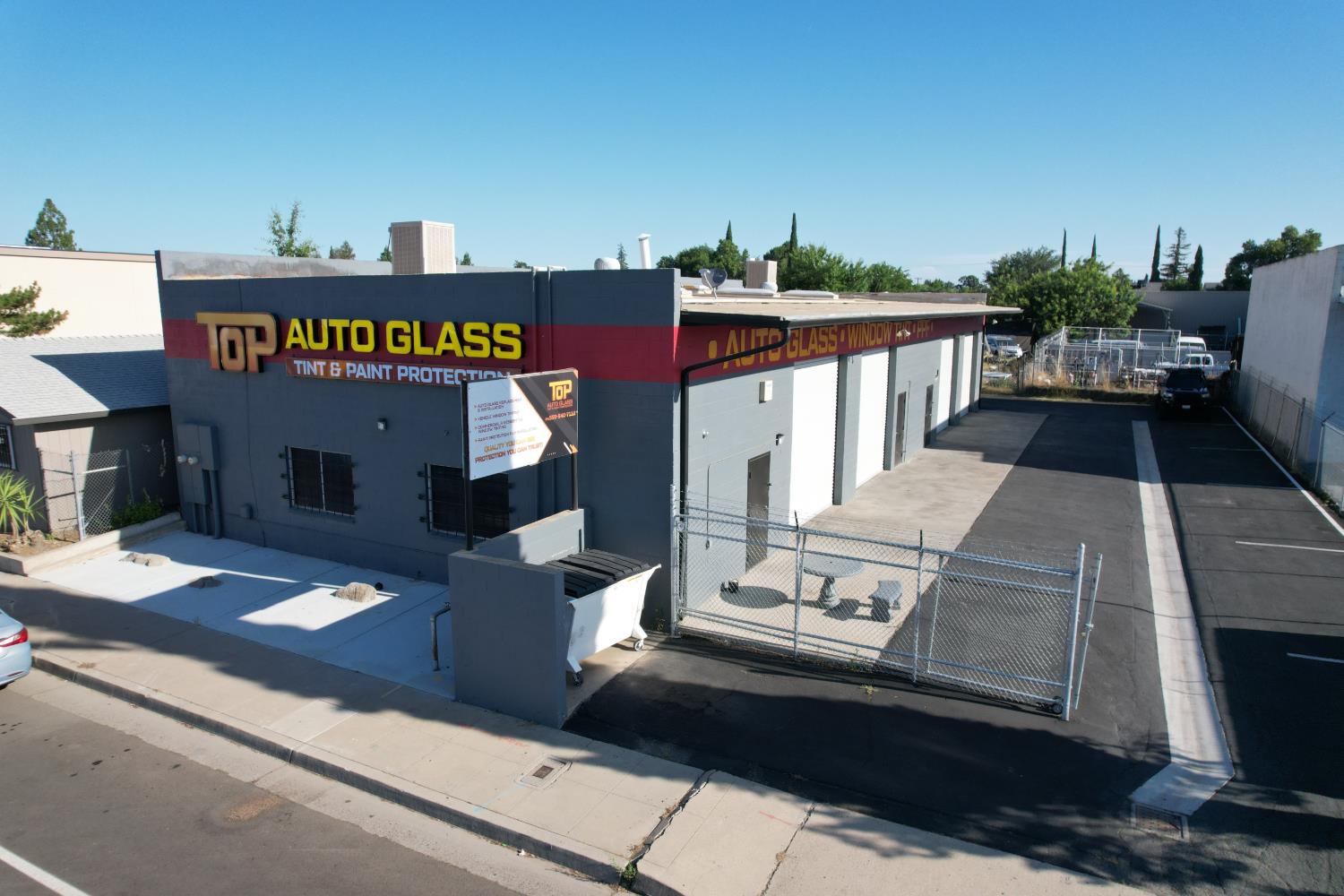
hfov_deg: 78.6
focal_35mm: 22
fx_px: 821
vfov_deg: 57.2
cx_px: 672
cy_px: 448
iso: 130
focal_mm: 8.38
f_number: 2.8
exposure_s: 1/1600
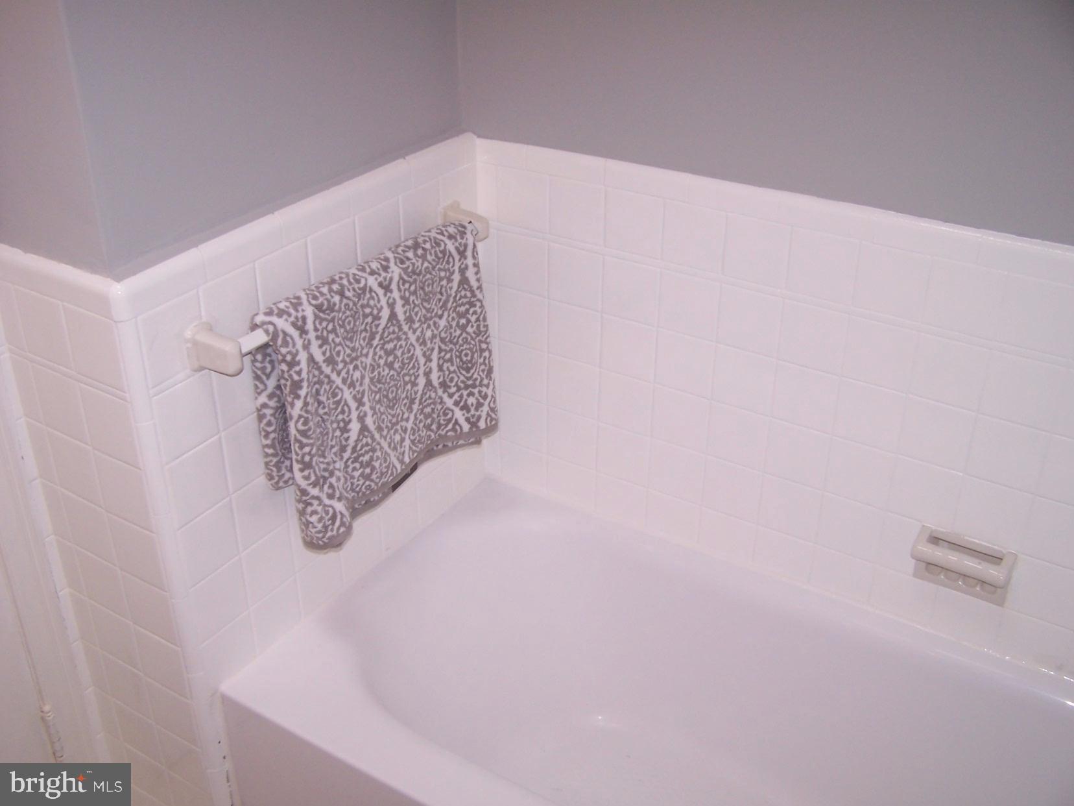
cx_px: 537
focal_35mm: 38
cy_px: 403
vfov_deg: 37.7
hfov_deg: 49.0
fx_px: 1179
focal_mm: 6.3
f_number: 2.8
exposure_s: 1/60
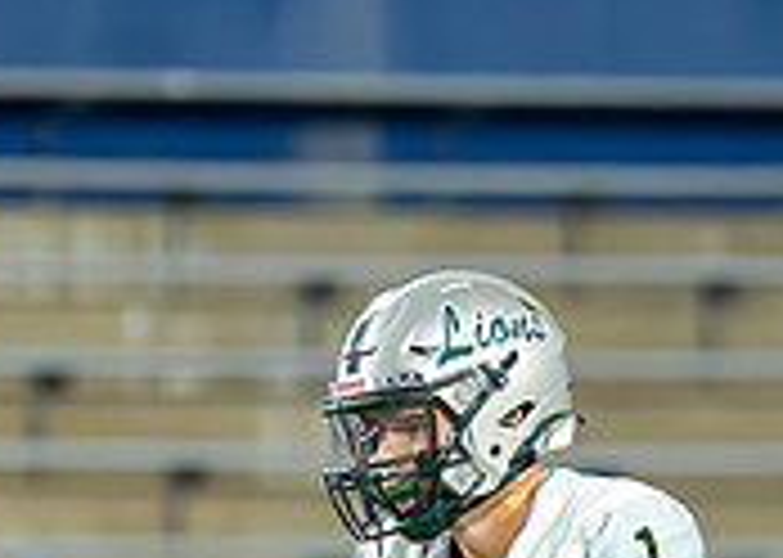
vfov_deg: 1.1
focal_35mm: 1332
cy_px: 803
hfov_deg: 1.5
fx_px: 29598
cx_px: 431
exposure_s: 1/1600
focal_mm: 200
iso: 3200
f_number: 2.8
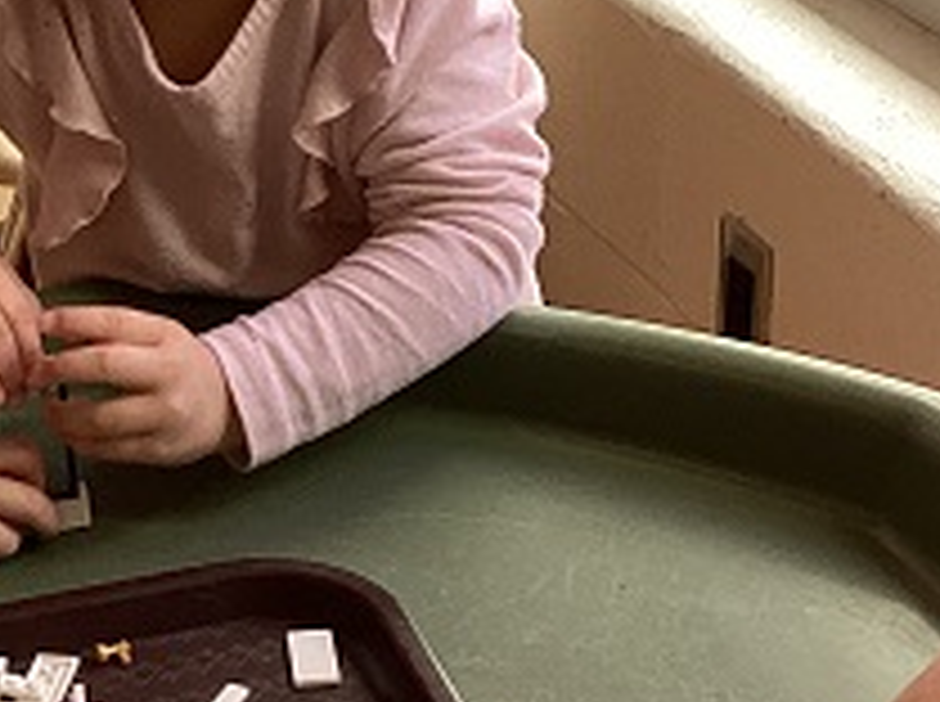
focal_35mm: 99
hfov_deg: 18.9
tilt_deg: -29.7
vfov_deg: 14.8
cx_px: -135
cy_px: 531
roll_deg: +10.0
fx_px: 2684
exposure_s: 1/120
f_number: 2.4
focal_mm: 3.3
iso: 100
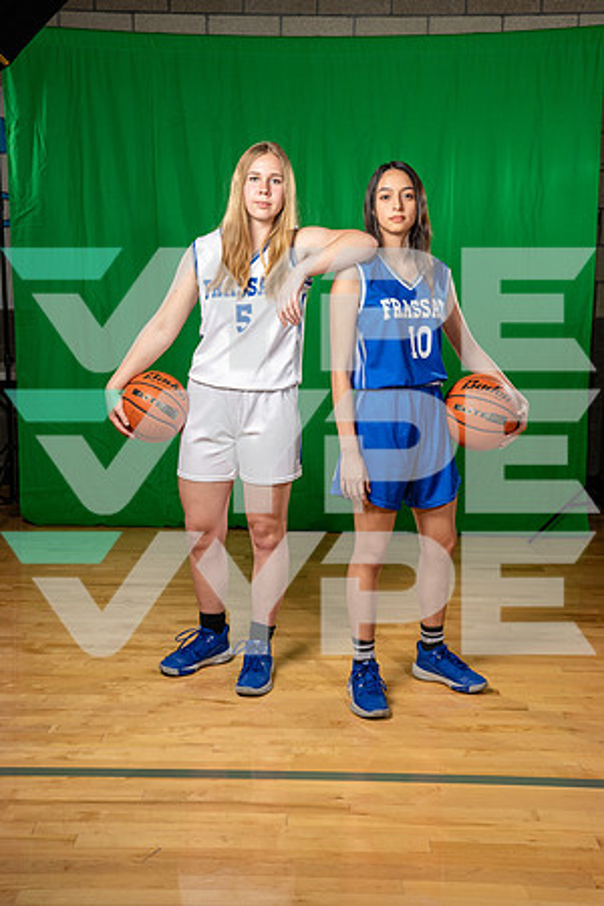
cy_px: 453
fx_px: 1132
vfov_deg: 43.6
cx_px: 302
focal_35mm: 45
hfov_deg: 29.9
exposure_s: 1/200
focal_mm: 45
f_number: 8
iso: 160
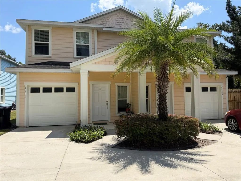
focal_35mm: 24
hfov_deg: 71.6
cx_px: 120
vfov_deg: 56.8
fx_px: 167
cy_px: 90
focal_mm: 6.76
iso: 80
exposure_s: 1/4673
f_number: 1.78
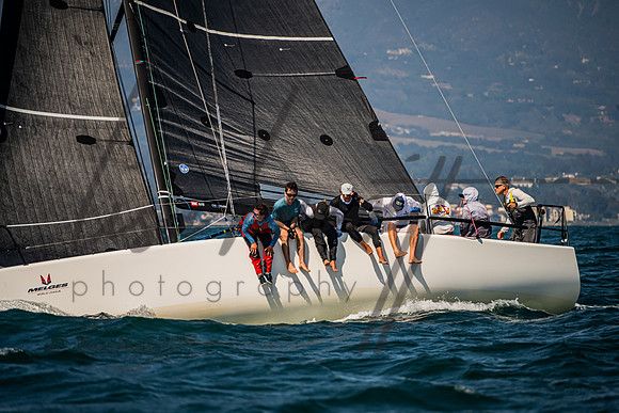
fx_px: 6915
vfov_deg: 3.4
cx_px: 310
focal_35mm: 402
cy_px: 206
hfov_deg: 5.1
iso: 500
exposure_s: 1/2500
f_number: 8
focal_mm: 400
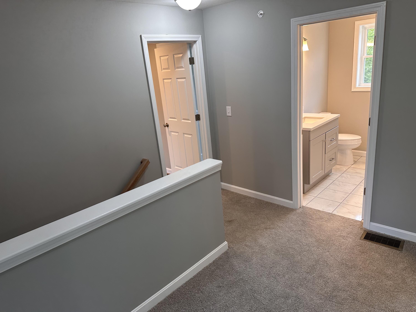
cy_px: 156
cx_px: 208
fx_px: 288
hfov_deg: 71.6
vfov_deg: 56.8
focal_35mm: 24
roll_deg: +6.5
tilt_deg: -19.1
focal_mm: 6.86
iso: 160
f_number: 1.78
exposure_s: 1/120
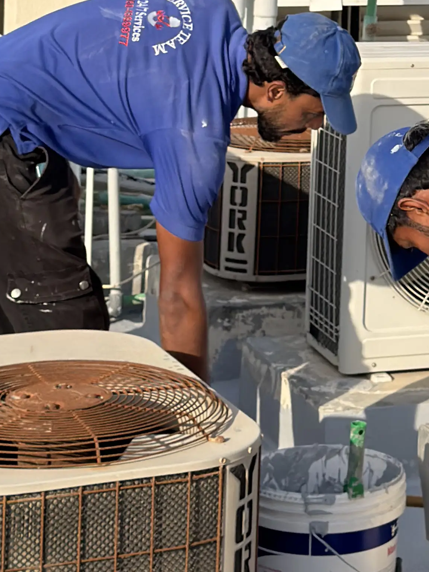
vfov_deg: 15.0
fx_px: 2098
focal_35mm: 127
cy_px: -106
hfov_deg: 11.4
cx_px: 525
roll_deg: -2.0
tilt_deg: -2.9
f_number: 1.78
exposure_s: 1/6897
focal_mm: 6.76
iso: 64
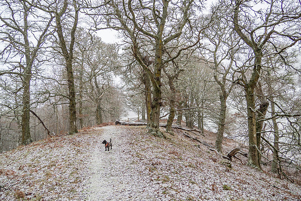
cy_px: 84
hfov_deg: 69.7
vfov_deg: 49.6
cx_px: 145
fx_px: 216
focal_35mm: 26
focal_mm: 12
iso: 200
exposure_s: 1/60
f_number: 4.5
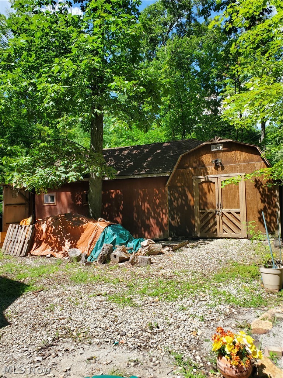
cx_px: 142
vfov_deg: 67.3
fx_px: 283
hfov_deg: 53.1
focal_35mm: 26
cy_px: 189
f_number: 2.4
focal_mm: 4.3
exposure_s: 1/820
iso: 50
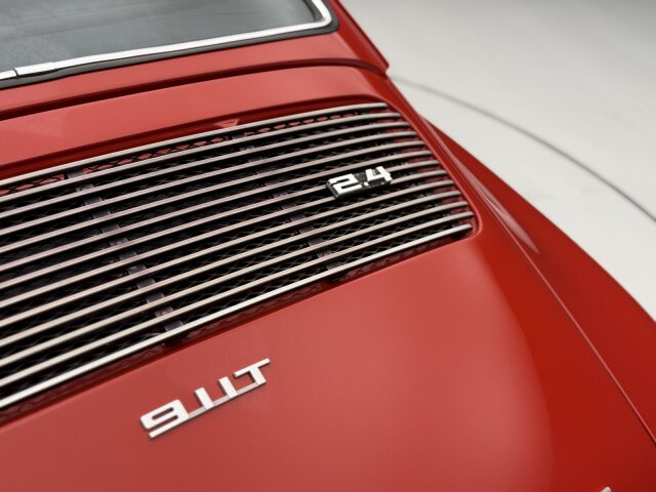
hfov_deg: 39.7
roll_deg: -3.2
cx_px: 328
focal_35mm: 48
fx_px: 910
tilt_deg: -29.4
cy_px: 246
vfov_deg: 30.3
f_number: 1.78
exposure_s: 1/76
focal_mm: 6.76
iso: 80
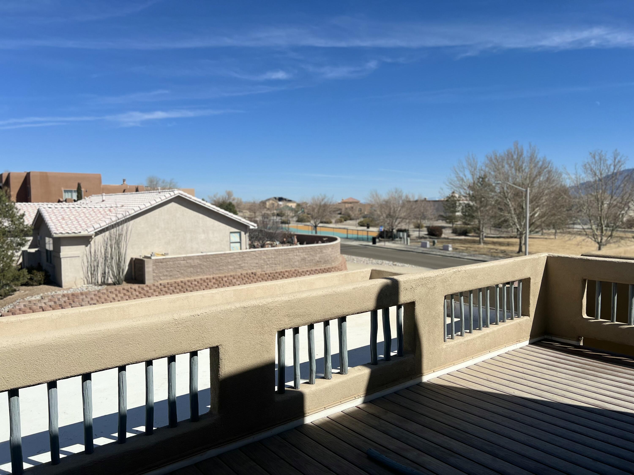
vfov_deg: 53.1
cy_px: 238
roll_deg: +0.9
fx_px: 476
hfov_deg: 67.3
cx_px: 317
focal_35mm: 26
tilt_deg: -3.5
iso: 50
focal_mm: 5.7
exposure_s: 1/8000
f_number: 1.5
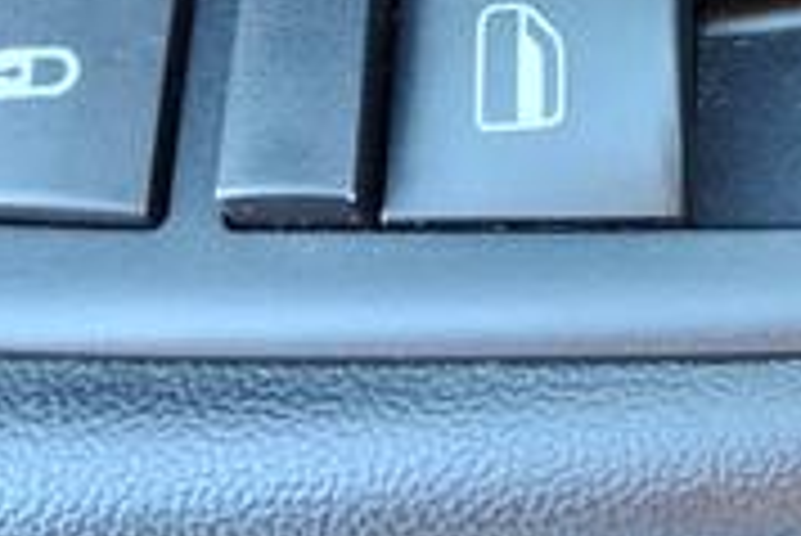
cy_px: -108
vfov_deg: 15.3
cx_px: 986
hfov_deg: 21.7
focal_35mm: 86
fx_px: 1915
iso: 409
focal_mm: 5.56
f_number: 1.88
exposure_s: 1/60
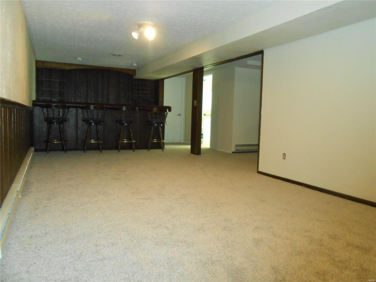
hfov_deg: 67.3
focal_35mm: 26
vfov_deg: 53.1
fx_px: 282
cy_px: 141
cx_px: 188
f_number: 3.5
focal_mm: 4.6
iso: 640
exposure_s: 1/25
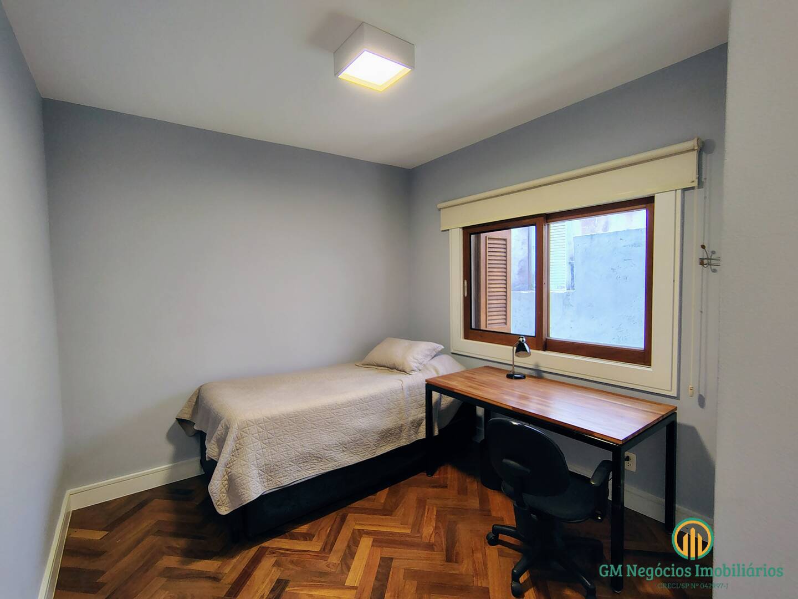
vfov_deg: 78.1
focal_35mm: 16
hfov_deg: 94.5
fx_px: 369
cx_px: 399
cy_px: 300
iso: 380
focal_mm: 2.13
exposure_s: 1/30
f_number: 2.2
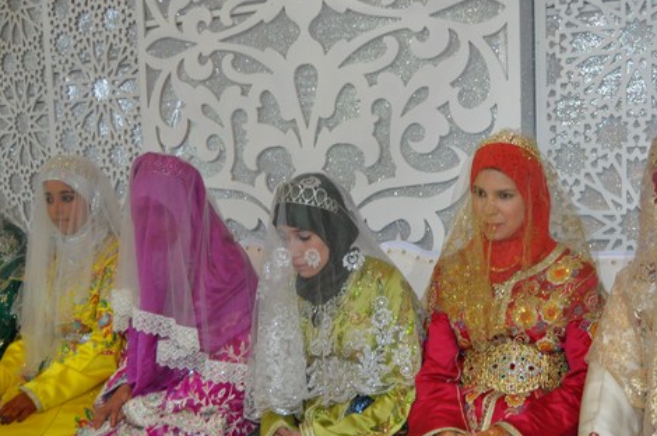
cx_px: 365
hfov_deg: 40.3
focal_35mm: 49
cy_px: 280
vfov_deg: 27.3
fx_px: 893
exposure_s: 1/60
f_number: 3.8
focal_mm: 24
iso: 800
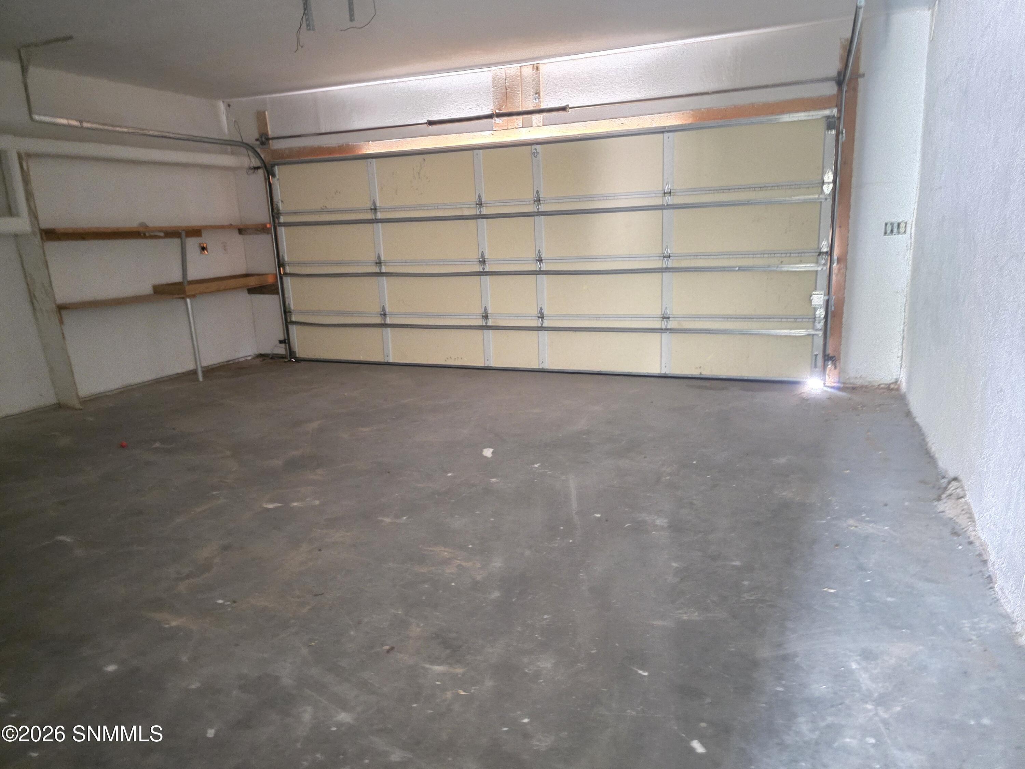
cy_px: 384
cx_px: 512
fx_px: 681
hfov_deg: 73.9
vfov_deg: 58.9
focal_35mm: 23
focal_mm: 6.3
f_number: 1.7
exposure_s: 1/15
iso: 5000
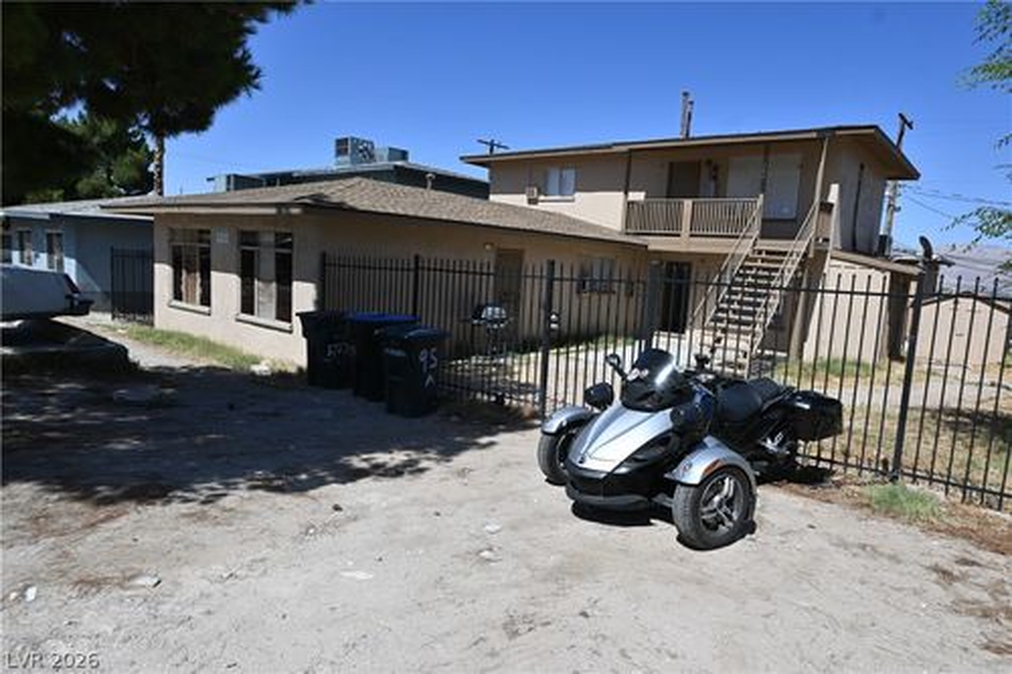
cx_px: 506
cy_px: 337
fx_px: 632
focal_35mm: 22
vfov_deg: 56.1
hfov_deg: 77.3
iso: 100
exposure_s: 1/320
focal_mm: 15
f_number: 9
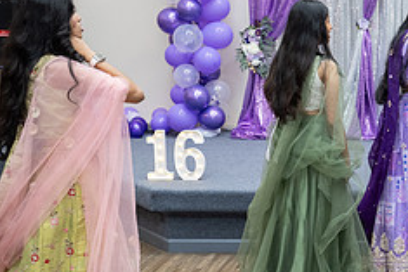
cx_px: 432
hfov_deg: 28.2
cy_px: 120
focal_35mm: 66
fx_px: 748
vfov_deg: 20.6
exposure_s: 1/160
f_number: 3.5
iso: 1000
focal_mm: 26.5
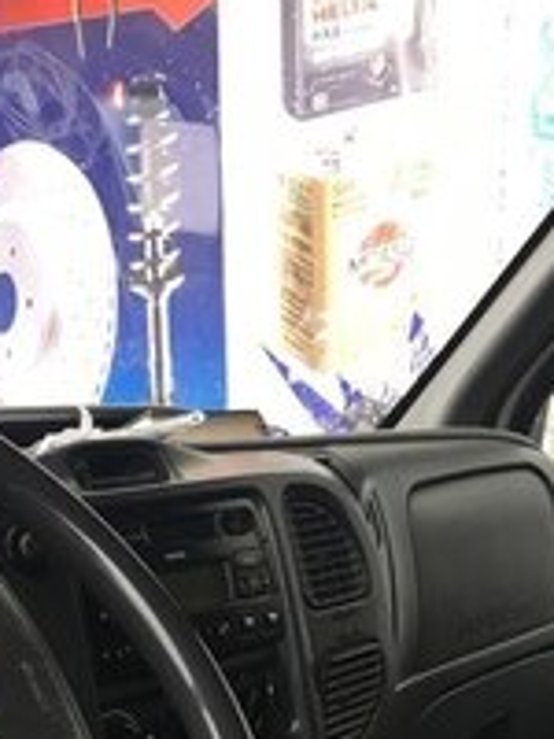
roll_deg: +1.1
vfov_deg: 24.3
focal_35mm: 72
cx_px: 222
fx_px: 1536
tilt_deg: -19.4
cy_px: 909
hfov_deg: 20.4
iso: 32
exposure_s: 1/33
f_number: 2.2
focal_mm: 4.15
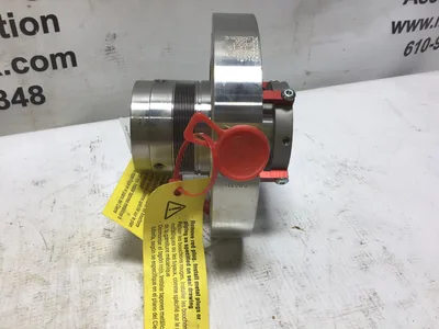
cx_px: 220
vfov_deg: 45.4
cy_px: 164
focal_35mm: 31
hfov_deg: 58.4
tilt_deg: -35.8
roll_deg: -0.9
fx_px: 393
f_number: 2.4
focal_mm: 3.3
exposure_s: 1/126
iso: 25
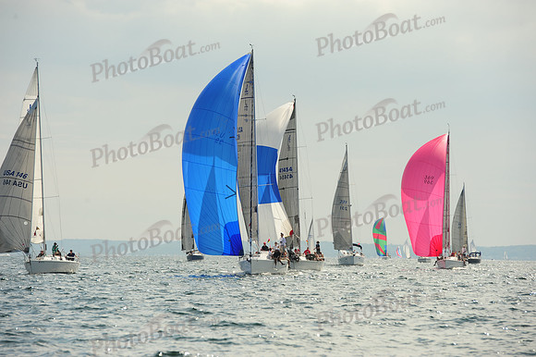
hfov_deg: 10.3
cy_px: 178
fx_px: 2976
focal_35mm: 200
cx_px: 268
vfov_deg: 6.9
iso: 320
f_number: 9
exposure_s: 1/1250
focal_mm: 200
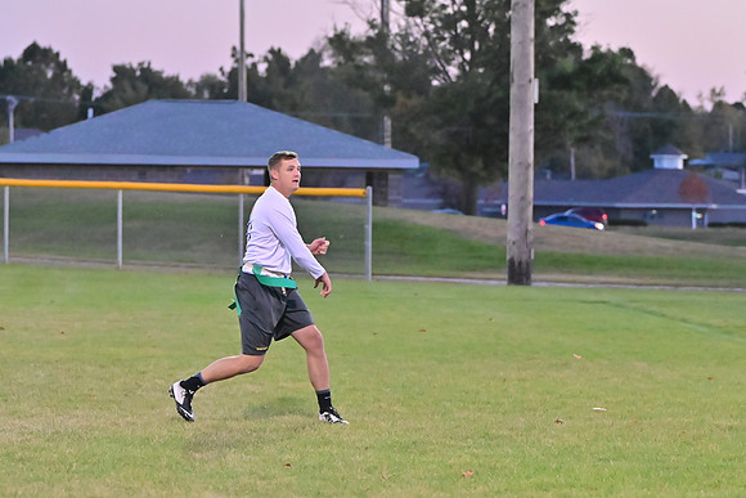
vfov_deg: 8.3
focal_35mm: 165
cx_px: 373
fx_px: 3420
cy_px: 249
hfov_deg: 12.4
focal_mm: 110
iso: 6400
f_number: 4
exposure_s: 1/320
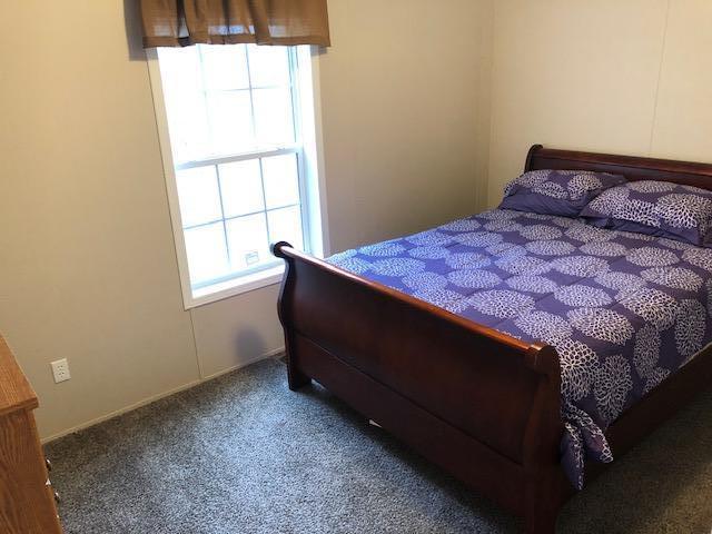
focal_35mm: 28
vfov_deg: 49.7
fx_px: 576
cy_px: 267
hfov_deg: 63.4
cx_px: 356
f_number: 1.8
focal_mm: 4
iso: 64
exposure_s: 1/15
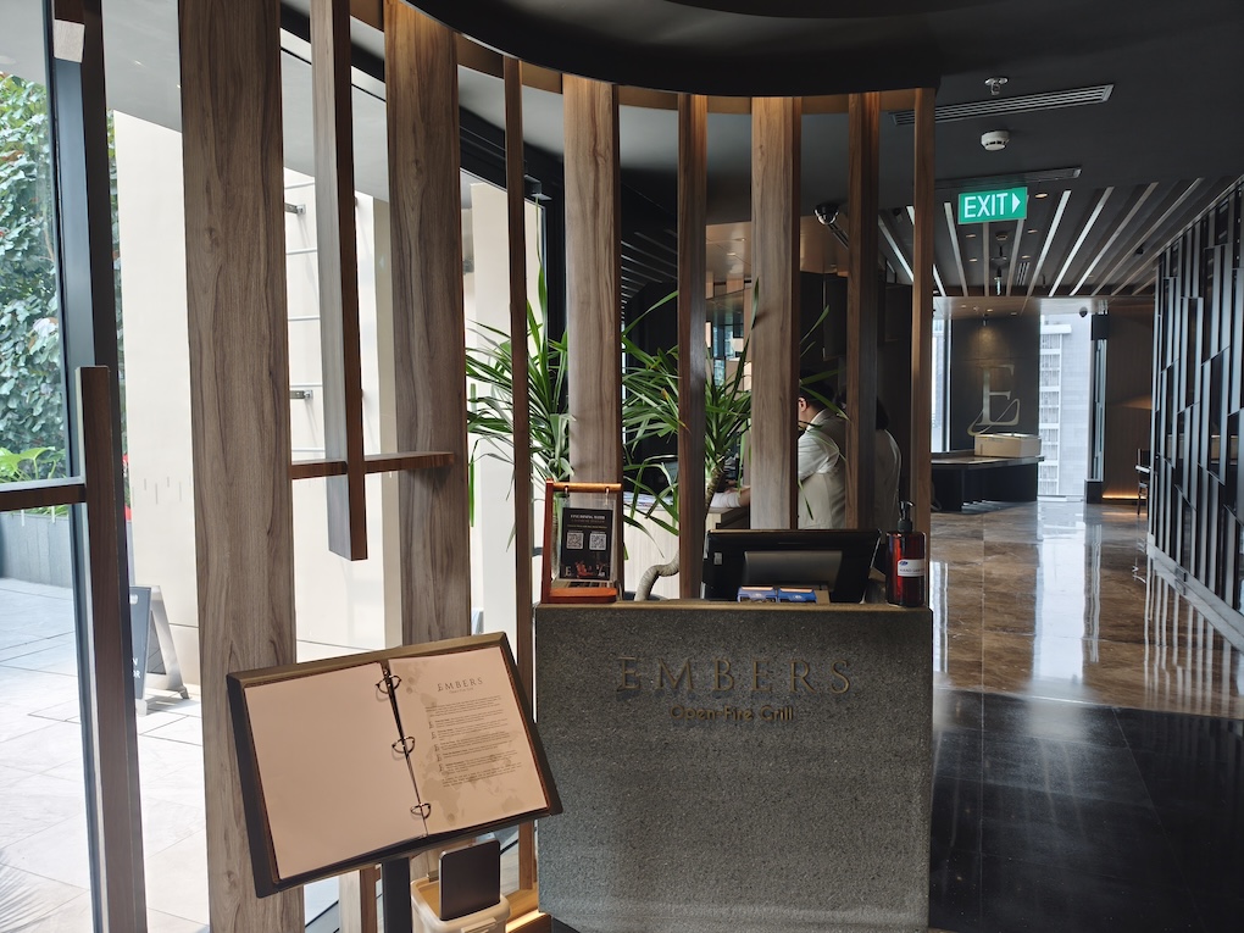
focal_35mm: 23
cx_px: 622
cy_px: 466
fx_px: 827
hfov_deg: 73.9
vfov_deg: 58.9
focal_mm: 6.06
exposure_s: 1/50
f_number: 1.7
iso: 640
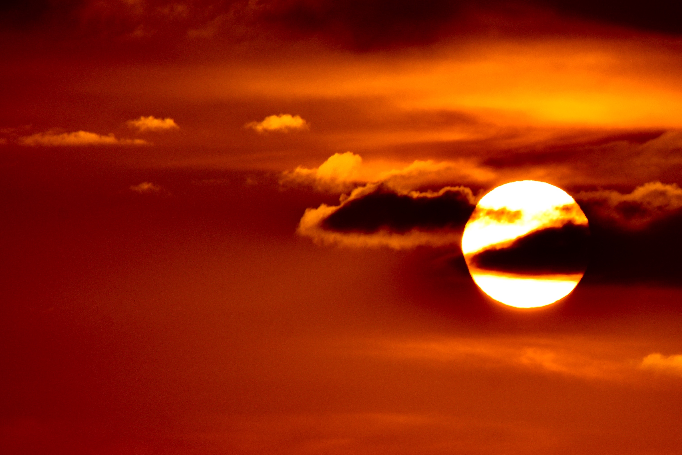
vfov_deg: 1.9
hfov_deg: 2.9
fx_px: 13644
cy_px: 236
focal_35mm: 720
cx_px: 788
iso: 100
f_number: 8
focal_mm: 300
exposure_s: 1/400
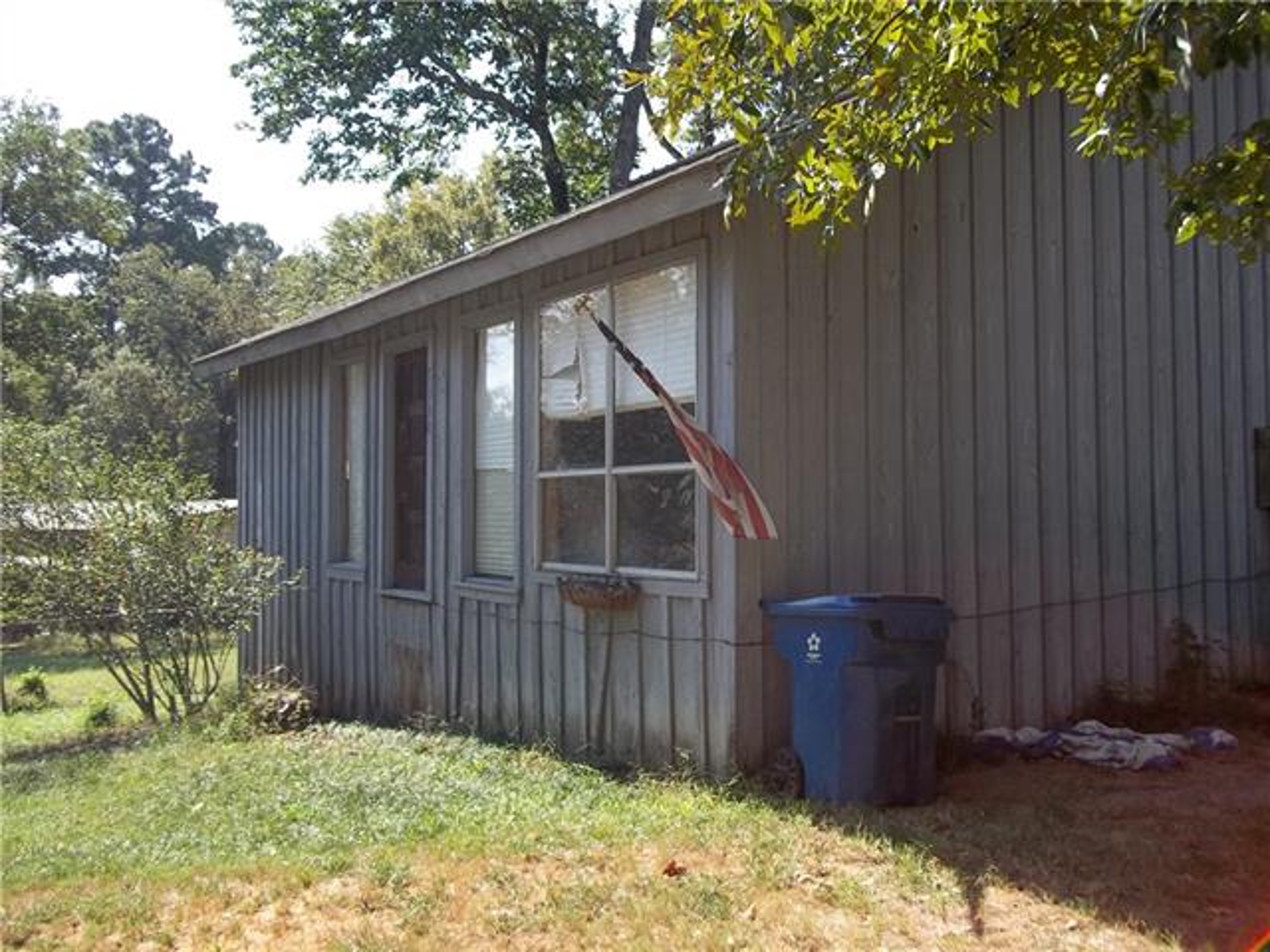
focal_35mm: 32
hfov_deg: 56.8
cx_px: 635
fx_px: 1174
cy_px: 476
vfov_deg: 44.2
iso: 64
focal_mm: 5.7
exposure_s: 1/400
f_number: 2.9
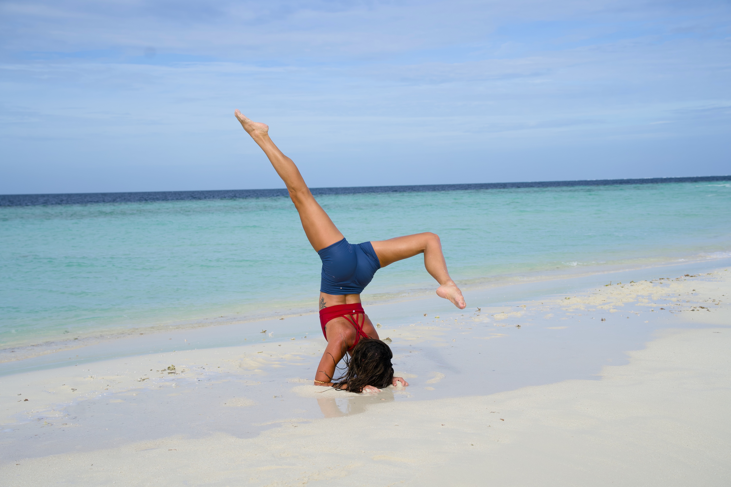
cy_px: 244
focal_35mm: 50
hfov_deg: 39.6
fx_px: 1015
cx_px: 366
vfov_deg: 27.0
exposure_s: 1/1250
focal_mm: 50
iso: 100
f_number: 5
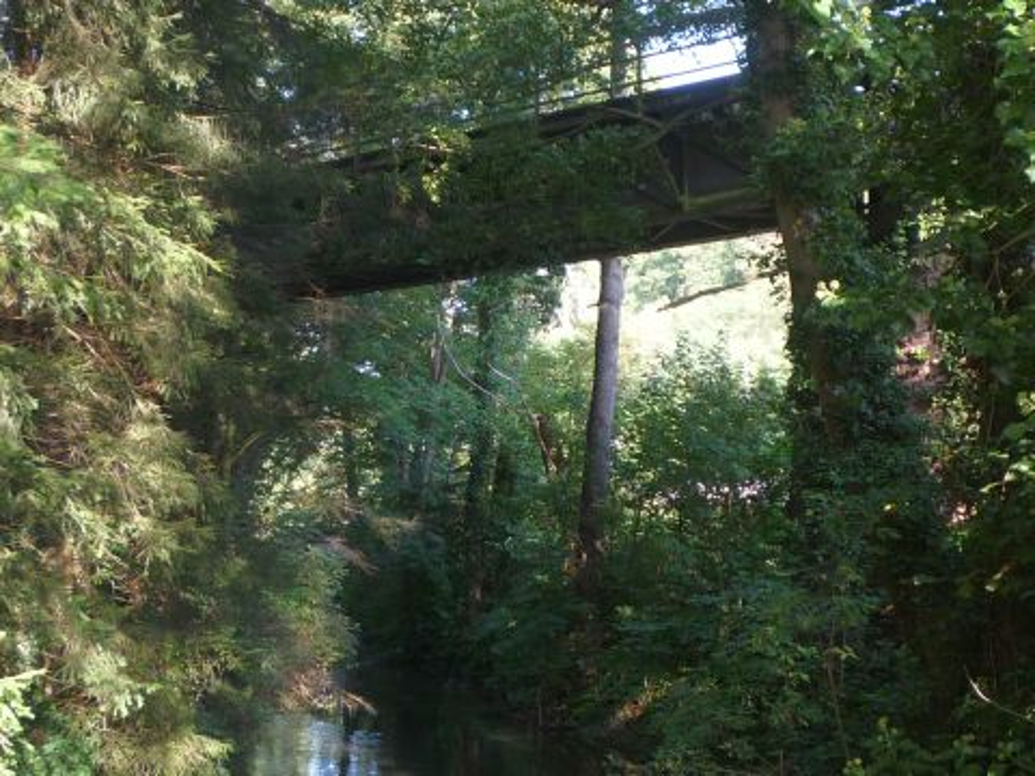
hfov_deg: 36.8
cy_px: 388
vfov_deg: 28.0
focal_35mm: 52
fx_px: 1555
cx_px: 518
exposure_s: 1/60
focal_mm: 5.3
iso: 100
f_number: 3.3
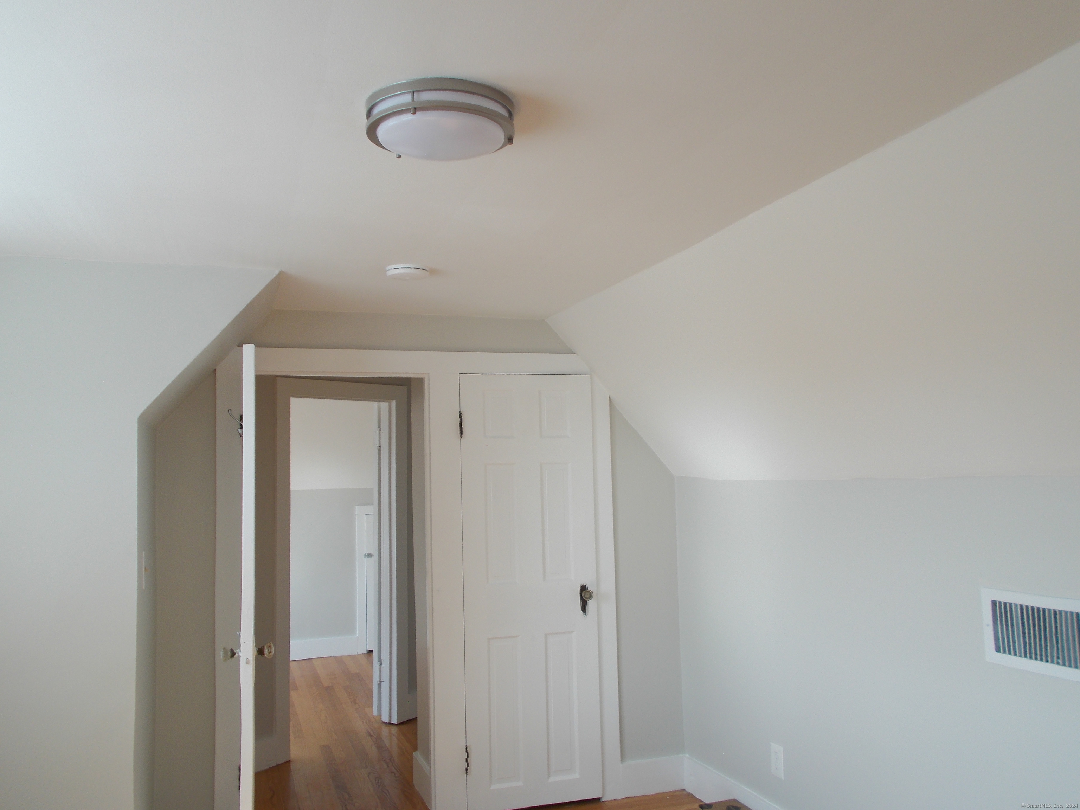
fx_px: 936
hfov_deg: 60.0
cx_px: 540
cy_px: 405
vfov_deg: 46.8
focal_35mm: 30
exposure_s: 1/50
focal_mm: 5.3
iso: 80
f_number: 3.4
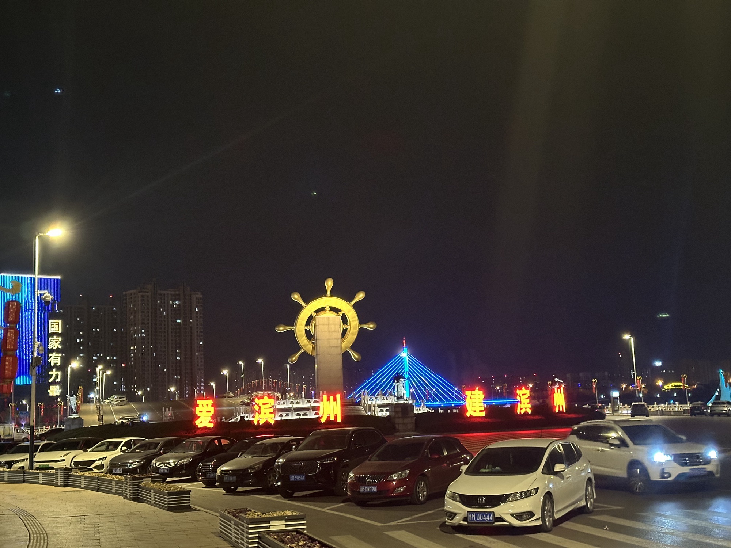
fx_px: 1014
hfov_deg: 39.7
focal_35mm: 48
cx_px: 366
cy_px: 274
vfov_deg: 30.3
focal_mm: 6.86
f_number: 1.78
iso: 640
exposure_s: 1/22
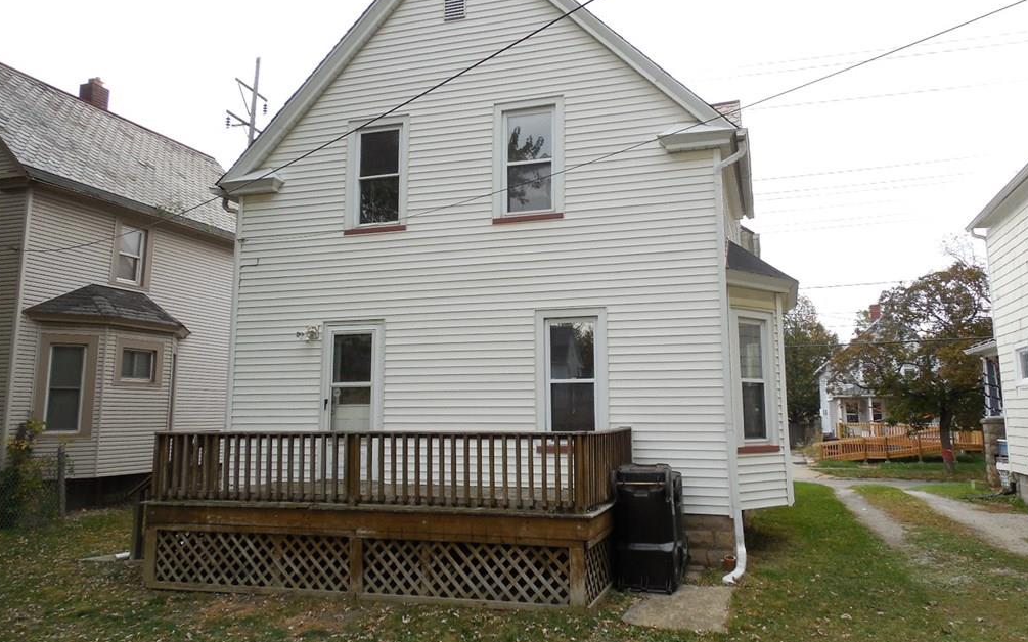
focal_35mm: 27
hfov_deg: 68.4
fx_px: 756
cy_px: 281
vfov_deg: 45.9
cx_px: 517
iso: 125
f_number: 3.3
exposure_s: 1/320
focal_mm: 4.5
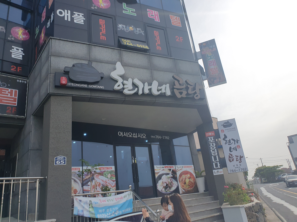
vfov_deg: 53.1
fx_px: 223
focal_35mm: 26
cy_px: 111
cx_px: 148
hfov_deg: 67.3
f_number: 2.4
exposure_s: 1/2387
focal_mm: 4.32
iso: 50
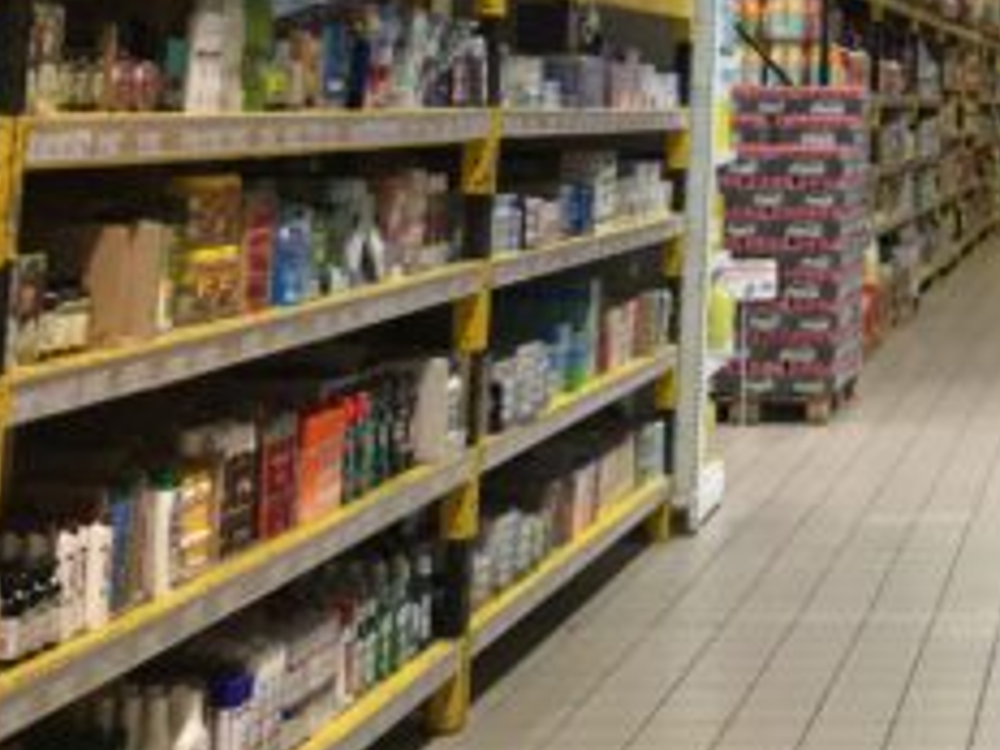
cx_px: 1259
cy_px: -233
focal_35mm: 87
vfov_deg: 16.1
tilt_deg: +9.4
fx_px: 2513
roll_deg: -1.1
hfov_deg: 20.7
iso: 200
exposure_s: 1/33
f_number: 2.2
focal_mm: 4.15
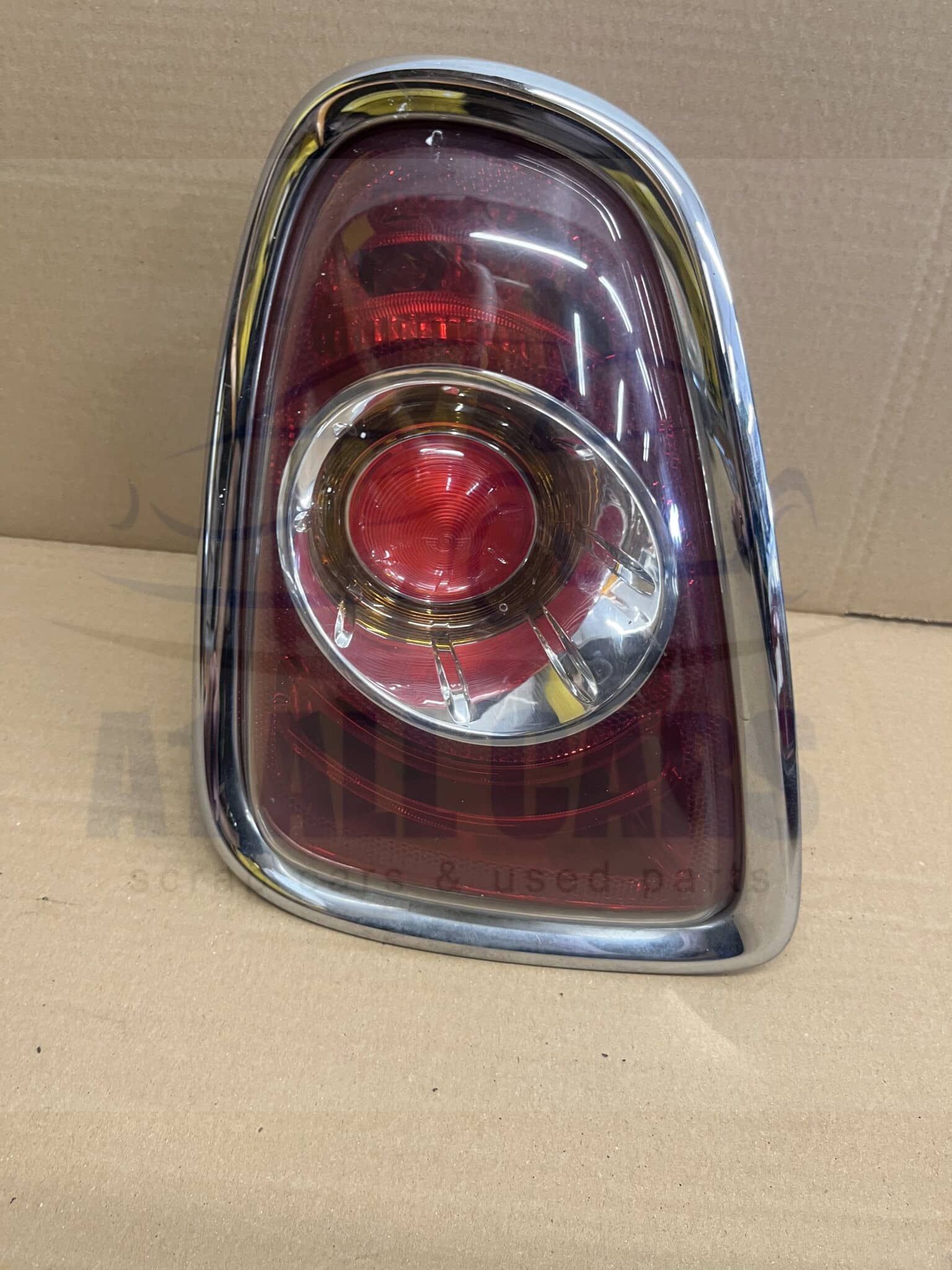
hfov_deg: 53.1
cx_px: 476
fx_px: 953
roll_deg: -3.0
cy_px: 635
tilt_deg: -38.3
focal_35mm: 26
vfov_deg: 67.3
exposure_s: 1/50
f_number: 1.6
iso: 160
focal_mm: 5.1
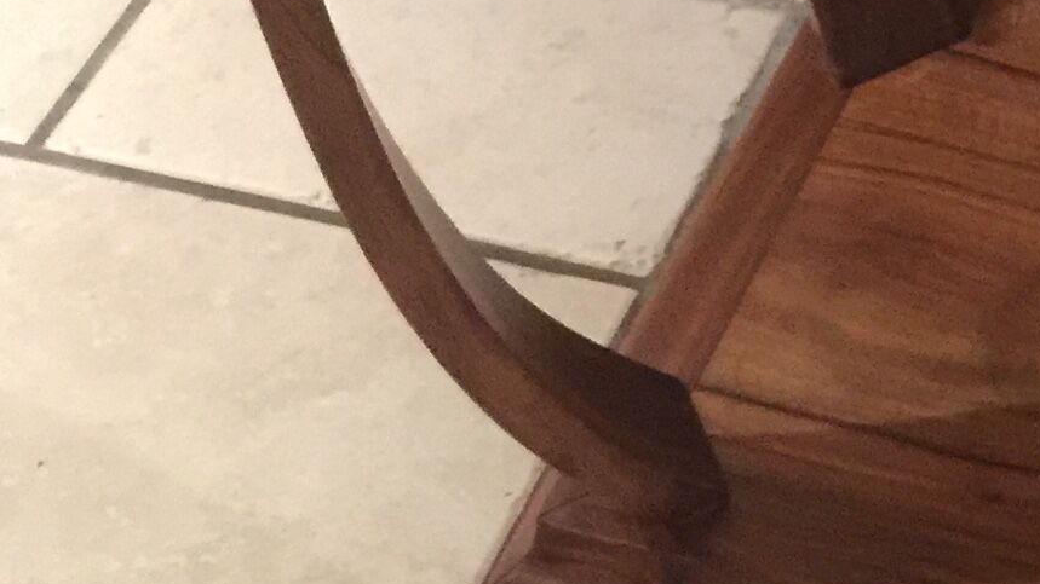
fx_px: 3309
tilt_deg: -32.6
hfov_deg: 17.3
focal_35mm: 120
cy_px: -850
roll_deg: +7.4
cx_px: 1153
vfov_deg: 9.0
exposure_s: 1/8
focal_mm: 4.15
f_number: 2.2
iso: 160
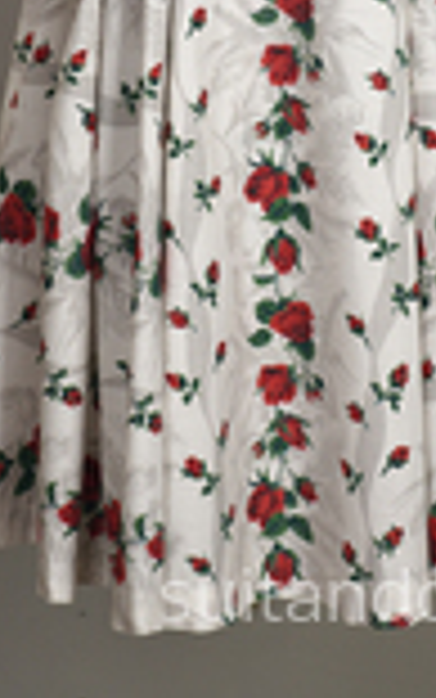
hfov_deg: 10.7
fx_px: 2336
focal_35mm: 123
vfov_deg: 16.2
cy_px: -169
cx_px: 263
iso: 200
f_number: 7.1
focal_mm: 32
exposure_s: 1/30
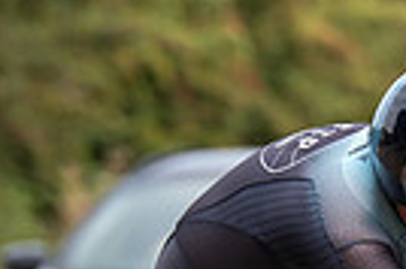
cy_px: 336
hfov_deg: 1.7
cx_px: 501
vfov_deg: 1.1
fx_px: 14057
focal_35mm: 1248
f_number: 4
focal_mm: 200
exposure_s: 1/1000
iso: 200
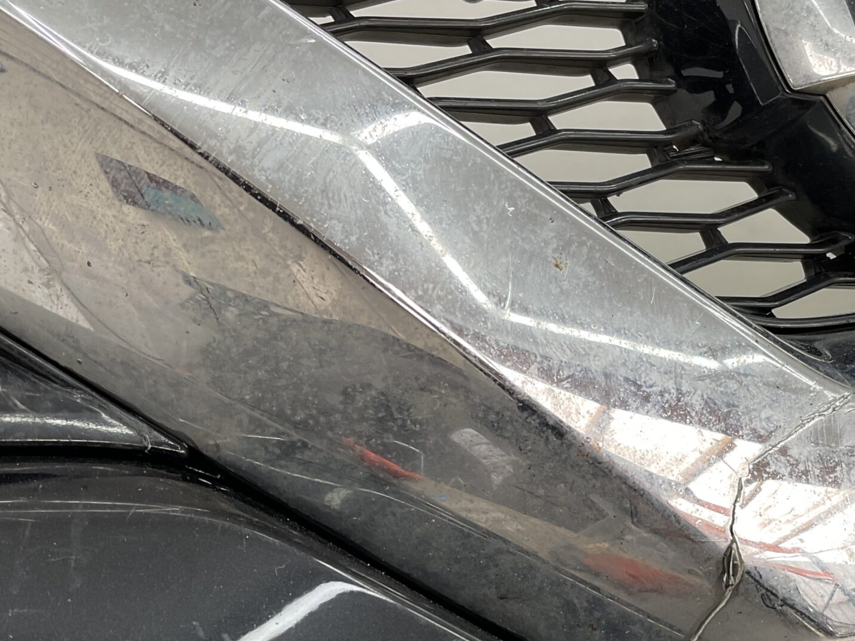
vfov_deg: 27.7
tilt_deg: -20.0
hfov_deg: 36.0
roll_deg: +3.6
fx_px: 1284
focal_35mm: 52
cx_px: 641
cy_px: 467
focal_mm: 3
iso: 20
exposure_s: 1/100
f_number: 1.8
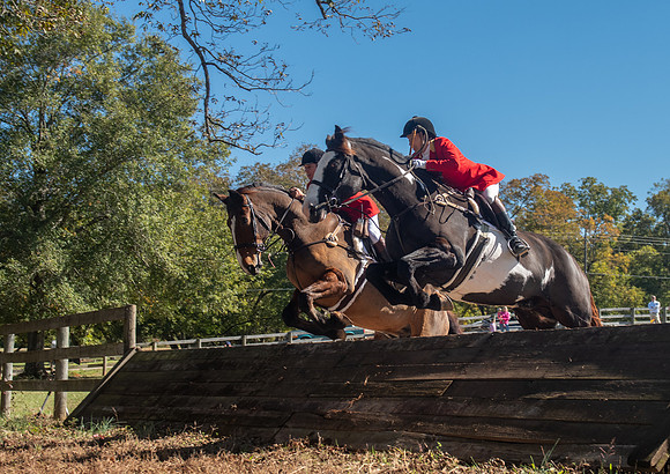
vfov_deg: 24.1
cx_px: 381
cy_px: 239
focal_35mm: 59
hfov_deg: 33.5
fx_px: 1112
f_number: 4
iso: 400
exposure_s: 1/320
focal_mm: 35
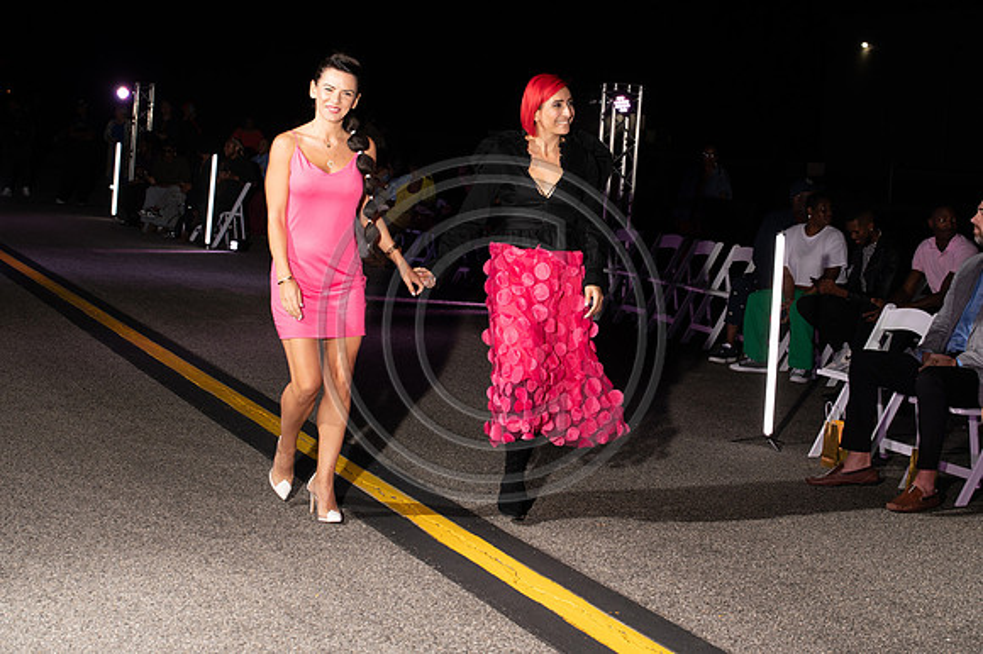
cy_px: 327
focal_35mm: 70
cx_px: 492
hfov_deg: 28.9
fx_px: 1910
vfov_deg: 19.4
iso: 1000
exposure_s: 1/200
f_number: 6.3
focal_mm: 70
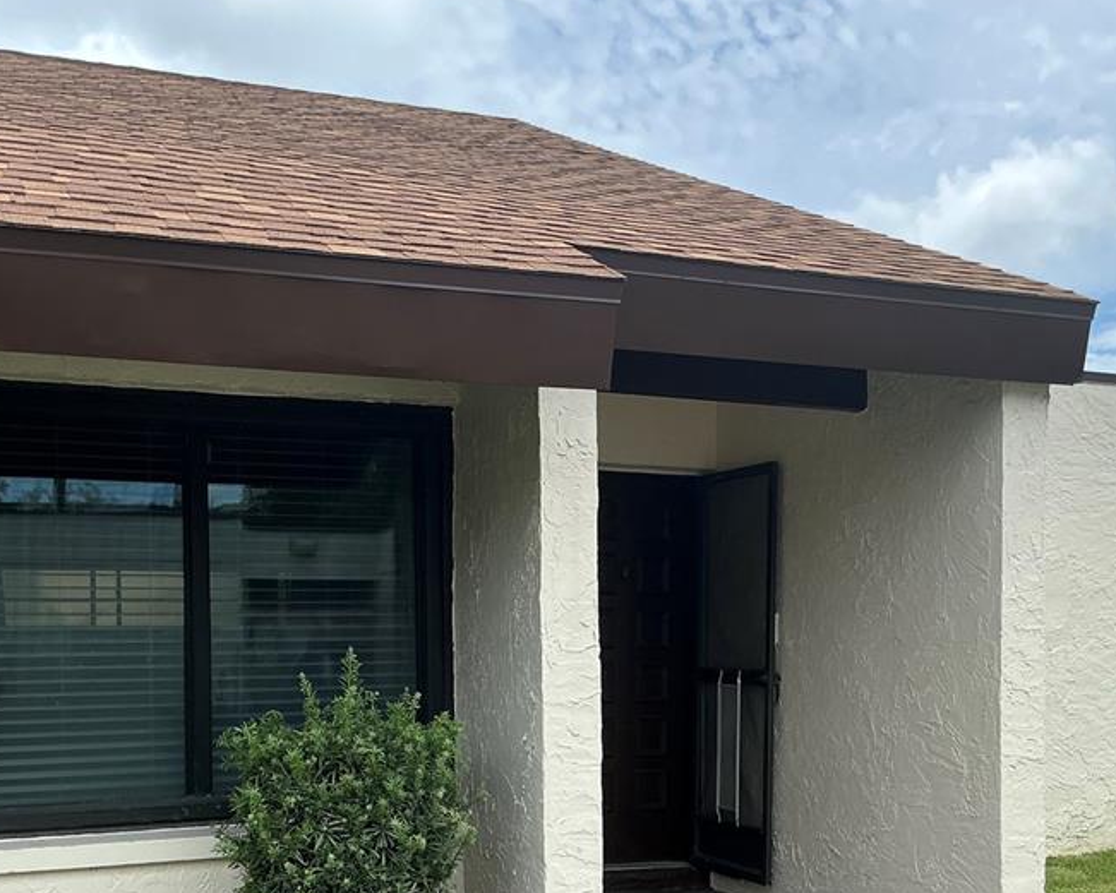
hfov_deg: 42.9
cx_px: 607
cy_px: 639
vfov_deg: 34.4
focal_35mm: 43
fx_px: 1420
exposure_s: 1/1490
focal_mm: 3
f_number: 1.8
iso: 25
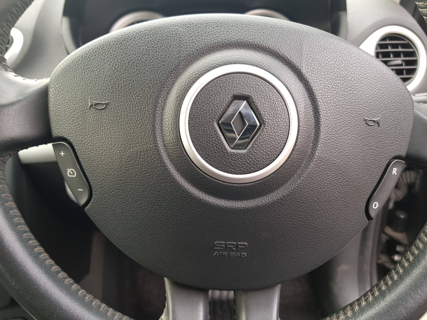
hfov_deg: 67.3
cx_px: 214
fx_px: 321
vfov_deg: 53.1
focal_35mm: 26
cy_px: 160
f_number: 1.7
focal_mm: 4.2
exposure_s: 1/60
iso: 50
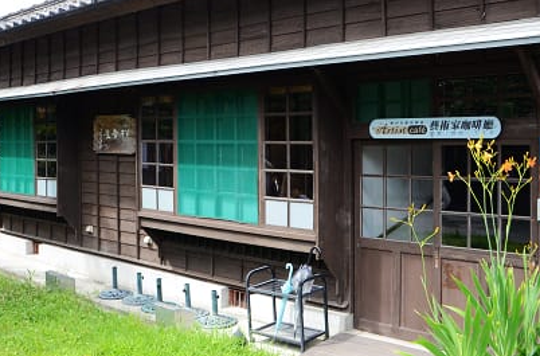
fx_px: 628
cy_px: 116
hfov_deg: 46.3
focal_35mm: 42
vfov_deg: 31.4
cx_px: 218
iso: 800
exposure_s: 1/2000
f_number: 3.5
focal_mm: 18
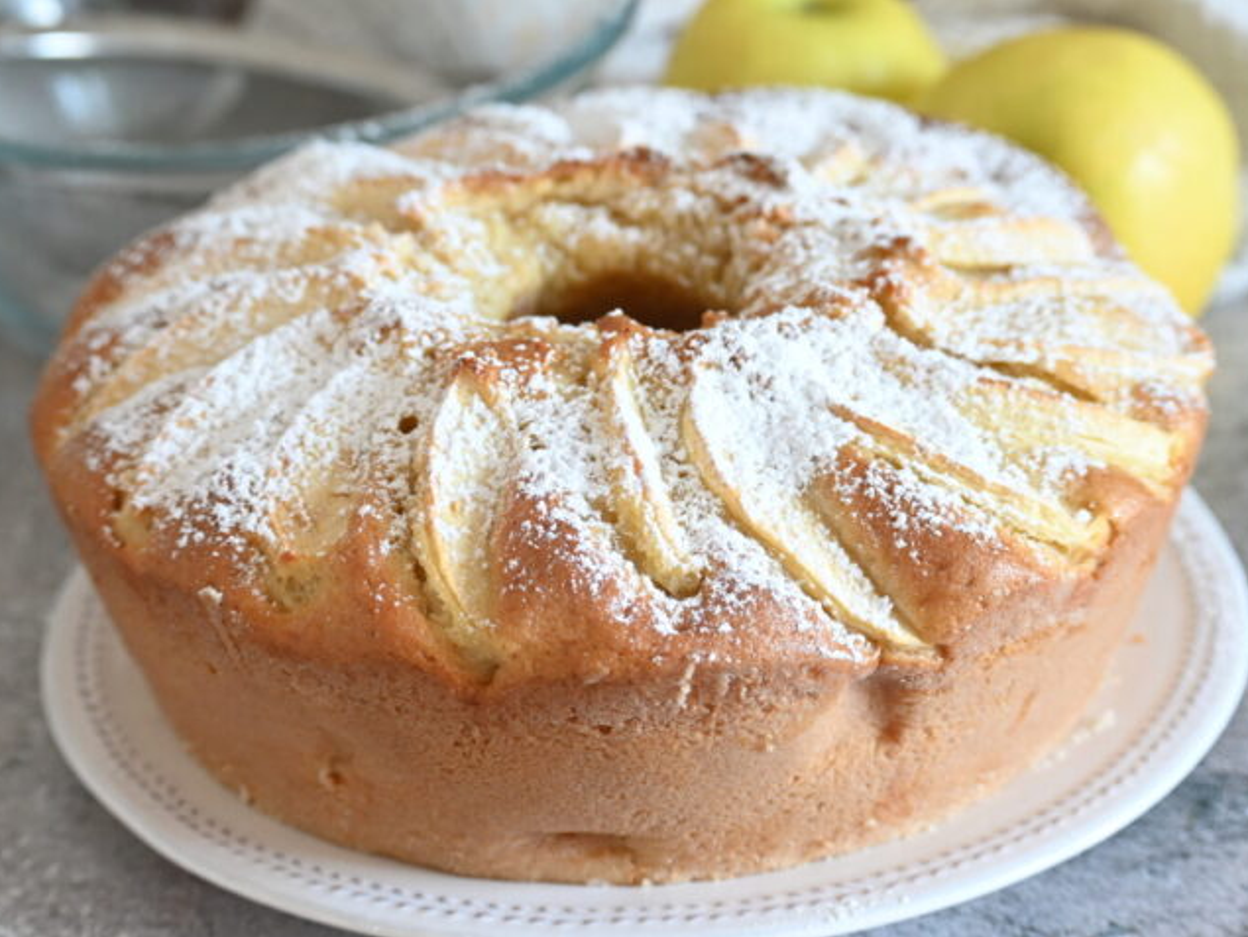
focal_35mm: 98
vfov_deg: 15.1
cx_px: 631
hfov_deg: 20.0
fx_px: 3535
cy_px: 468
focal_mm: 60
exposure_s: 1/8
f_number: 5.6
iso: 200
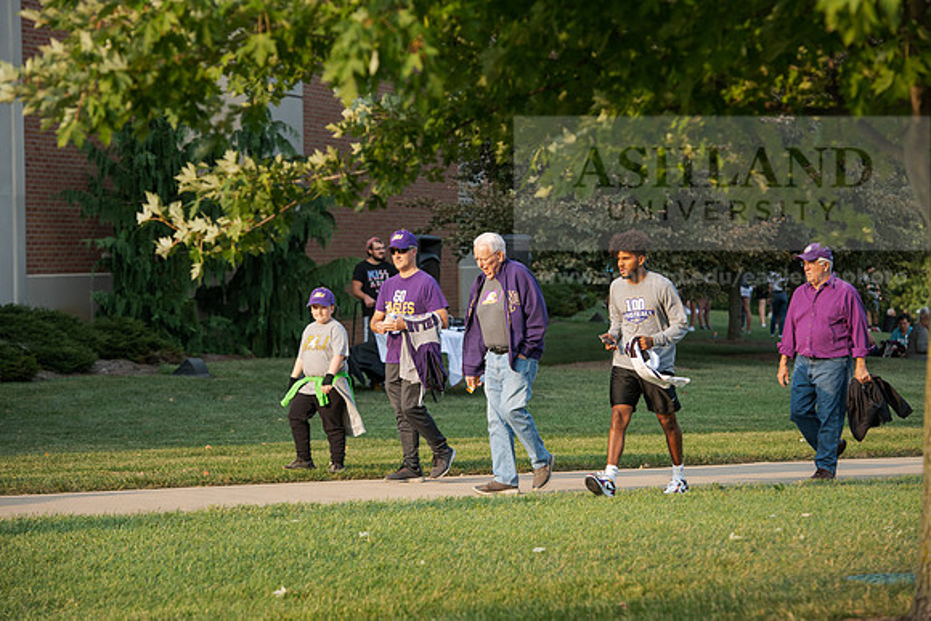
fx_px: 3233
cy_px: 310
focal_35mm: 125
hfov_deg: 16.4
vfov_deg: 11.0
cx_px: 466
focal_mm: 125
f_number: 5
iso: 200
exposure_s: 1/320
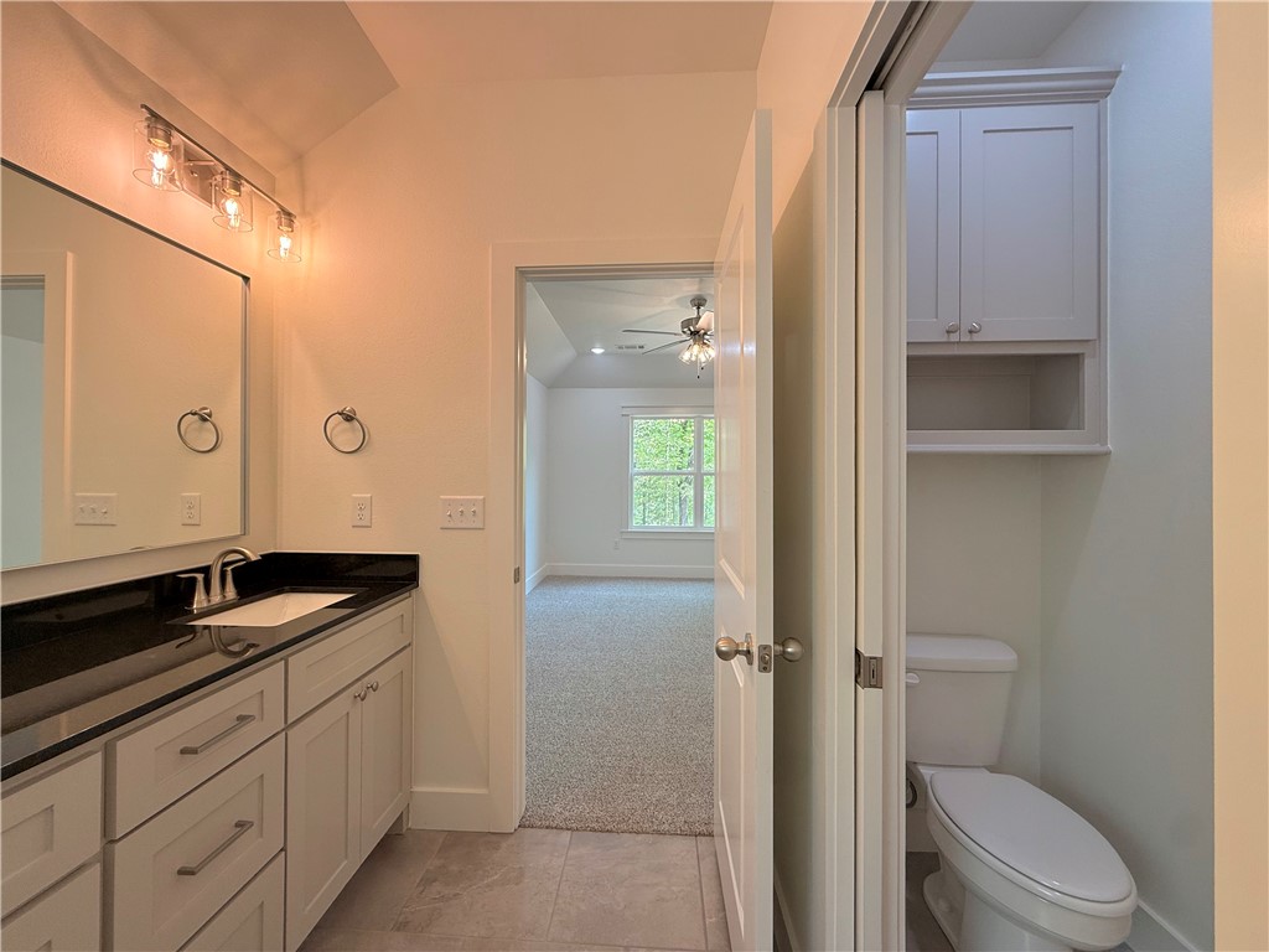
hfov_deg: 102.1
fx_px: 513
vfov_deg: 85.7
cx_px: 634
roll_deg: -0.4
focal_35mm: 14
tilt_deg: -0.7
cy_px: 476
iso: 64
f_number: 2.2
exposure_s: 1/120
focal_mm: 2.22
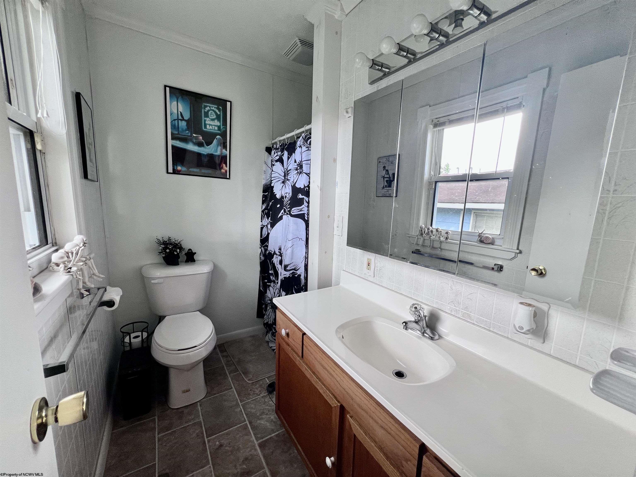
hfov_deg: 106.2
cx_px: 318
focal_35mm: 13
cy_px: 238
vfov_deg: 89.9
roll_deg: -1.6
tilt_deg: -8.7
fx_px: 239
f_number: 1.8
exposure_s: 1/99
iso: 80
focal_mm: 1.57
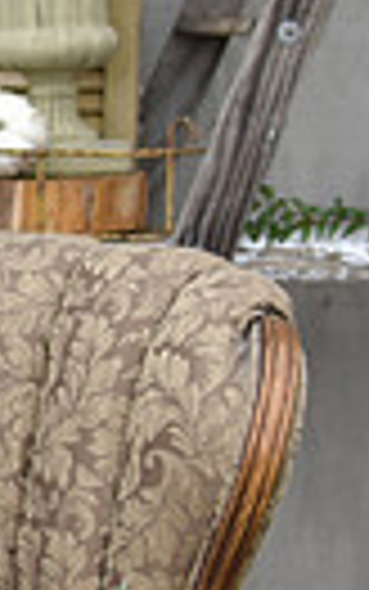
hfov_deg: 5.2
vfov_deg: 8.9
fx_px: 3797
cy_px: 286
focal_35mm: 236
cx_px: -824
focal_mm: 35
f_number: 3.2
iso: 320
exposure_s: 1/160
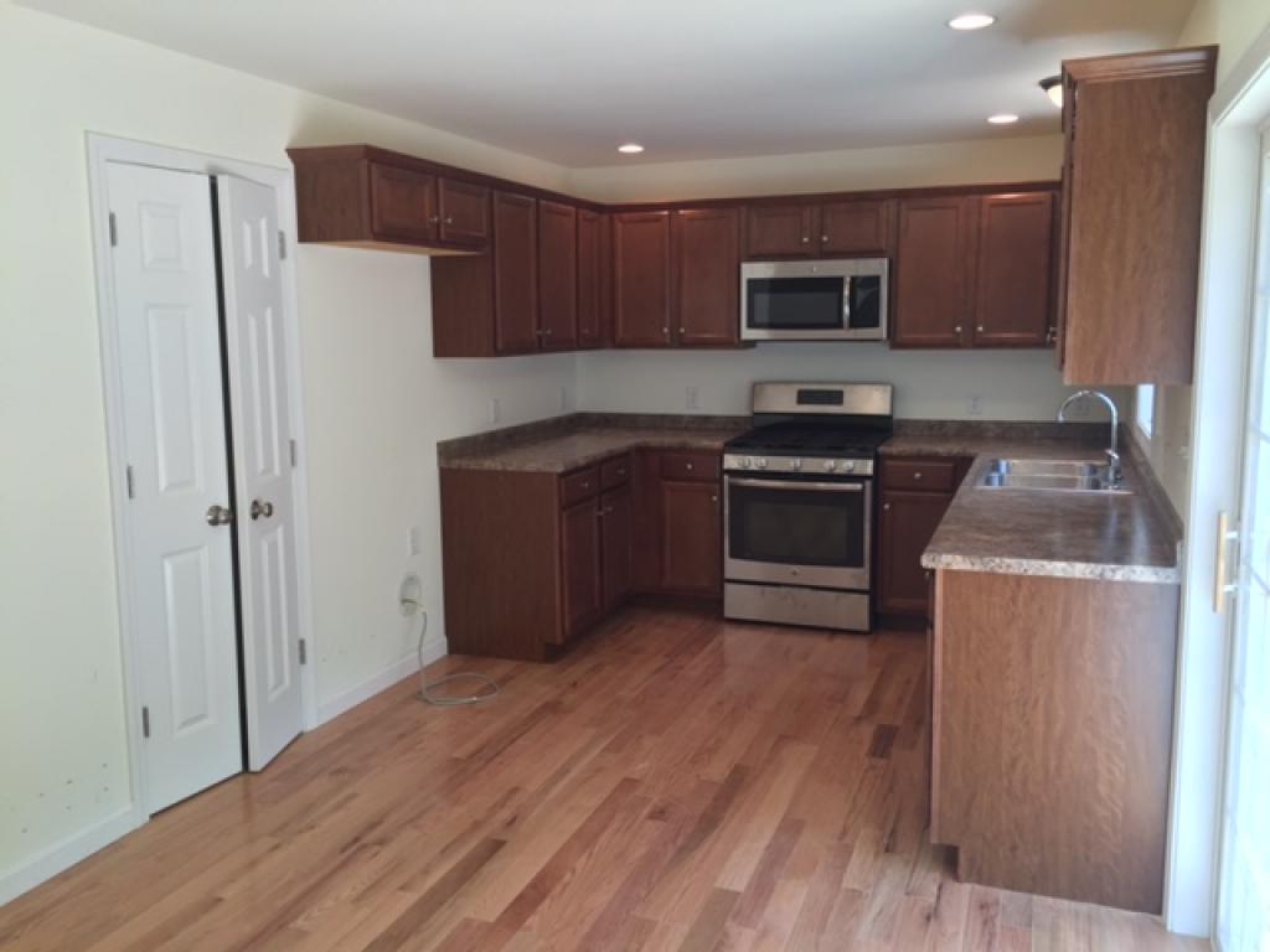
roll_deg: +0.3
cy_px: 476
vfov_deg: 48.2
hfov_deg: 61.7
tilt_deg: -7.9
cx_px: 635
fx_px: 1064
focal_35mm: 29
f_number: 2.2
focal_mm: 4.15
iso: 40
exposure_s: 1/60
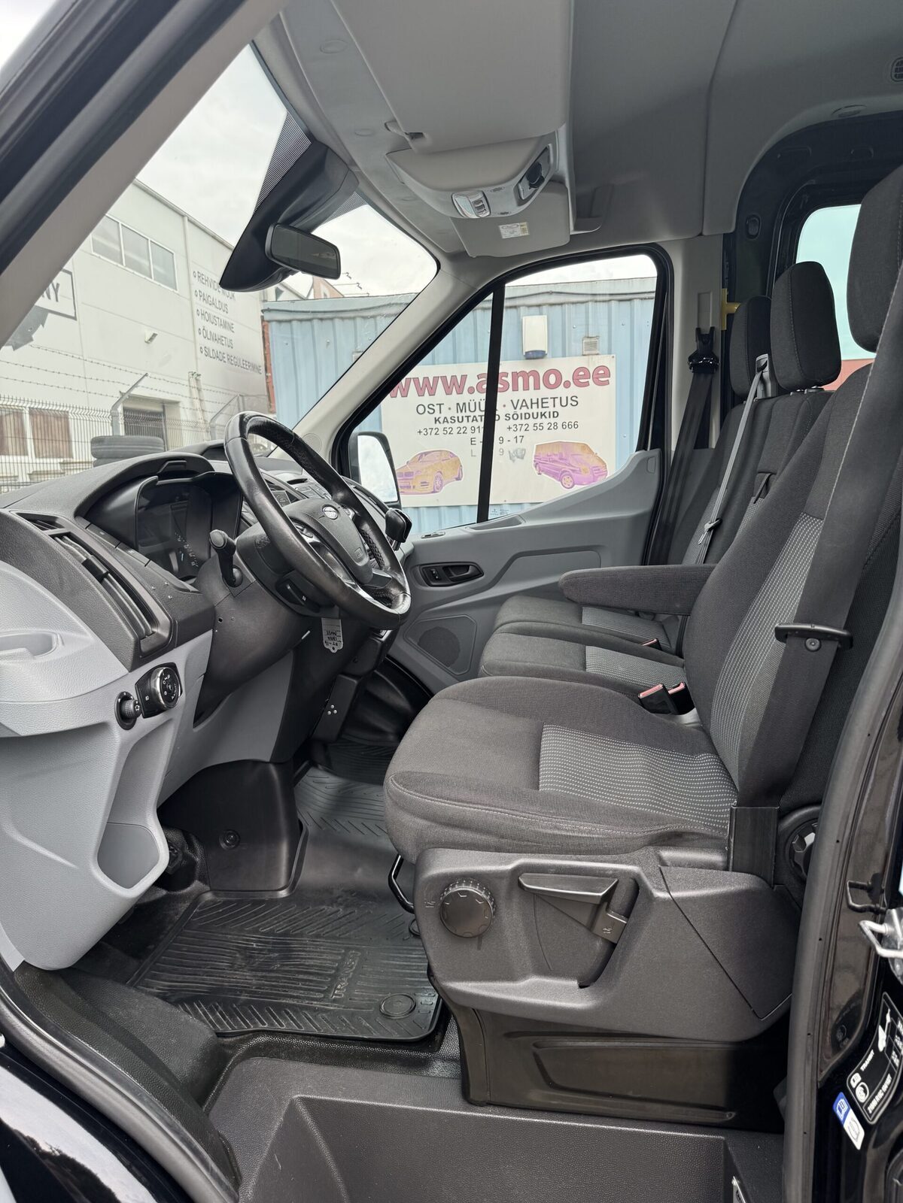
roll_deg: +3.3
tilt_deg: -9.5
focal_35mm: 24
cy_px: 602
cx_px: 452
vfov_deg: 71.6
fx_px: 835
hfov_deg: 56.8
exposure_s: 1/582
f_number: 1.78
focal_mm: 6.76
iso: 80
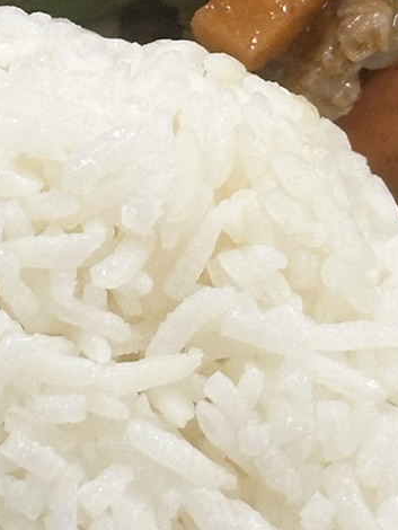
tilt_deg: -65.3
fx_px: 3201
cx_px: 140
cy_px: -56
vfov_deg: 9.4
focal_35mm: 209
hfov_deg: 7.1
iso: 200
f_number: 1.78
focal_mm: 6.86
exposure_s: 1/40
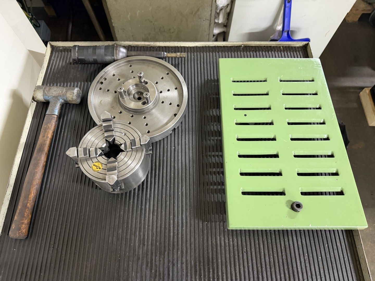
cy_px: 140
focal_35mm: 24
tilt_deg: -64.4
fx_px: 260
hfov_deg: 71.6
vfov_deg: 56.8
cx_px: 188
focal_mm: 6.76
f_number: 1.78
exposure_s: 1/33
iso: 640
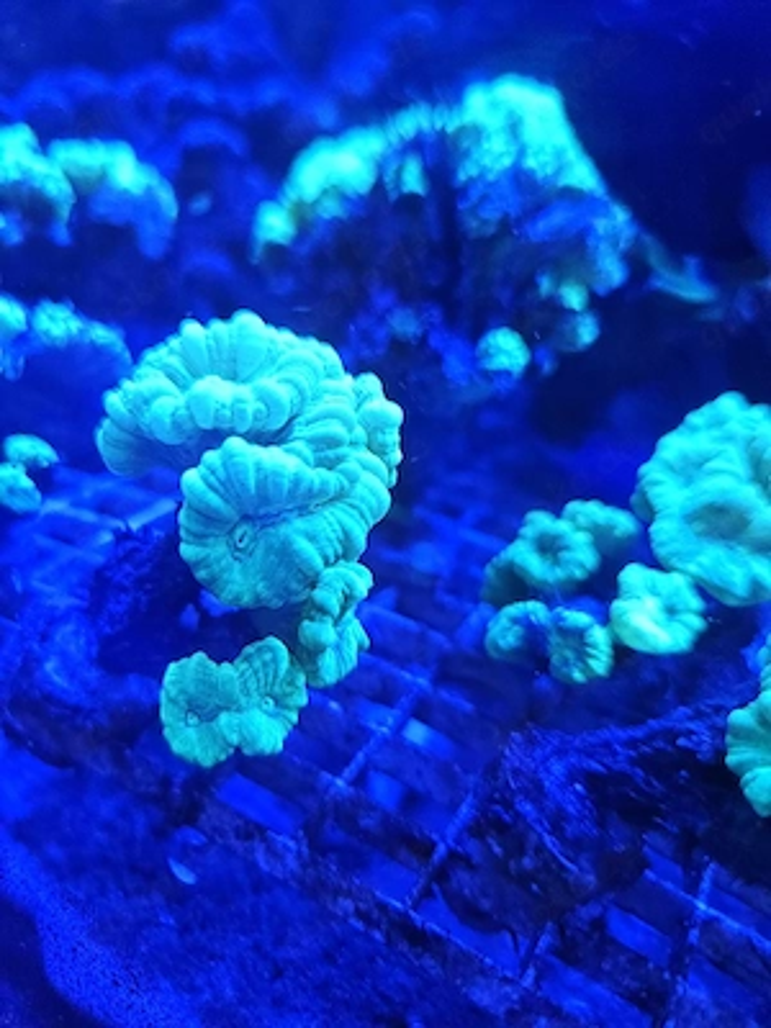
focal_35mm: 23
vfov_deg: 73.9
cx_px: 386
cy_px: 514
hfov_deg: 58.9
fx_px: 683
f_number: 1.8
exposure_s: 1/61.7
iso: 200
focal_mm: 5.4
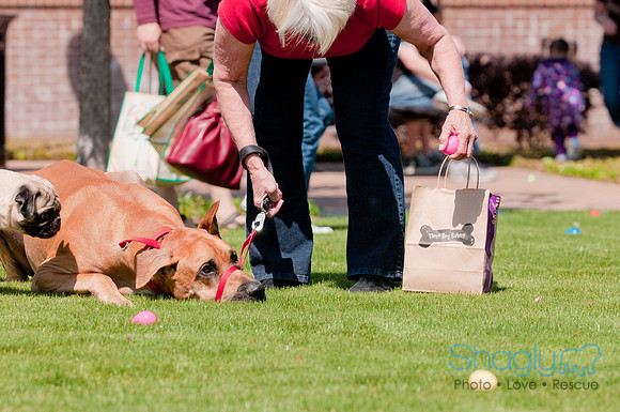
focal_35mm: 158
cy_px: 206
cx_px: 310
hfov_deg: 13.1
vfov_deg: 8.7
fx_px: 2709
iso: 200
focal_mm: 105
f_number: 5
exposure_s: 1/1250
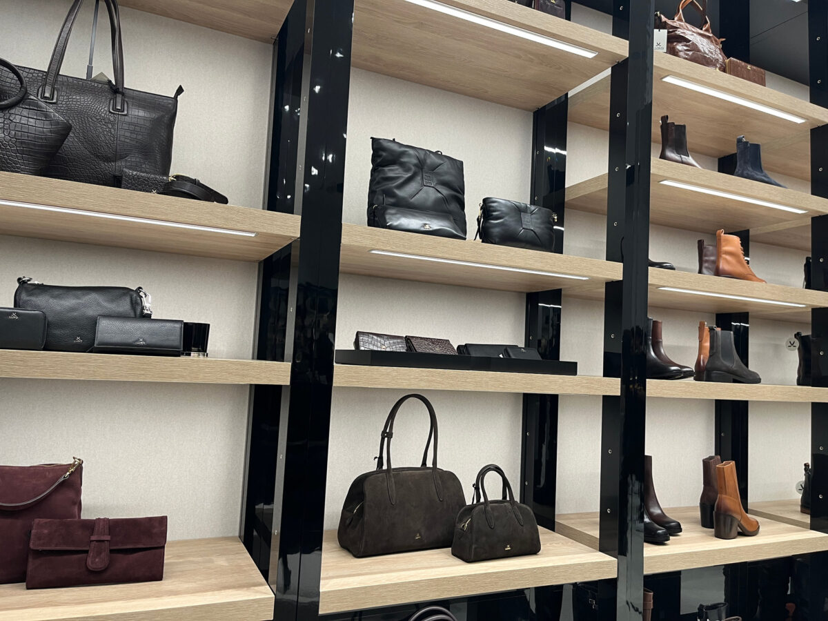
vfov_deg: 53.1
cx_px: 414
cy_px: 310
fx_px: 622
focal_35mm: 26
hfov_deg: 67.3
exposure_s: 1/50
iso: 64
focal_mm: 5.1
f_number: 1.6
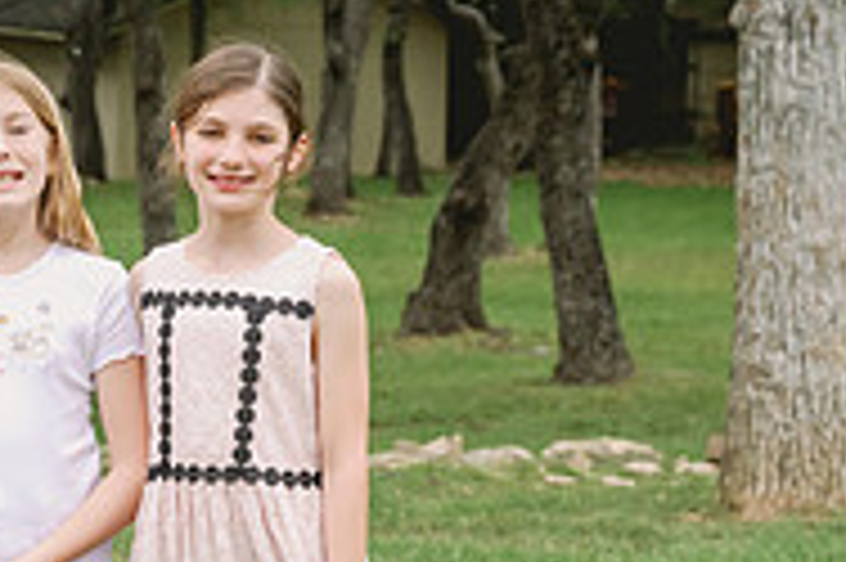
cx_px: -202
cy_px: 492
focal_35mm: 173
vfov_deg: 7.9
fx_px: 4062
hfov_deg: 11.6
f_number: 5
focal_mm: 56
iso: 1000
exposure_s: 1/800
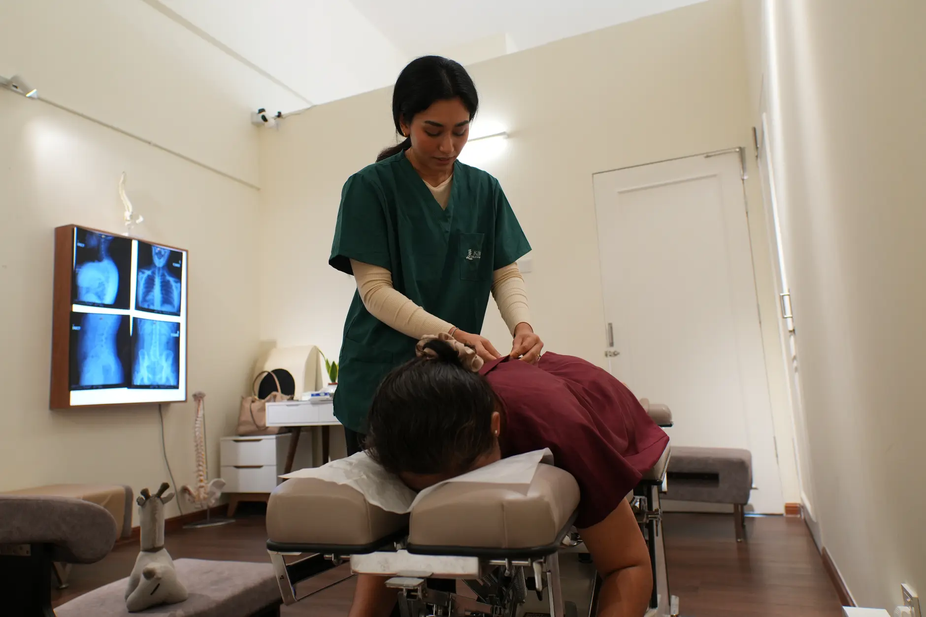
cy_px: 308
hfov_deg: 73.7
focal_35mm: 24
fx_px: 617
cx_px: 463
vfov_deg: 53.1
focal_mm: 16
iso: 500
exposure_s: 1/160
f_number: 2.5
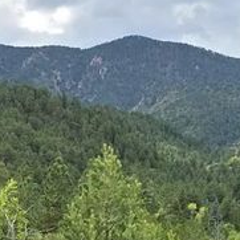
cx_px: 187
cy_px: 345
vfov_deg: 14.3
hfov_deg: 15.1
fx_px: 902
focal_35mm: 115
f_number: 1.7
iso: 80
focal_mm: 6.3
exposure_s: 1/6809
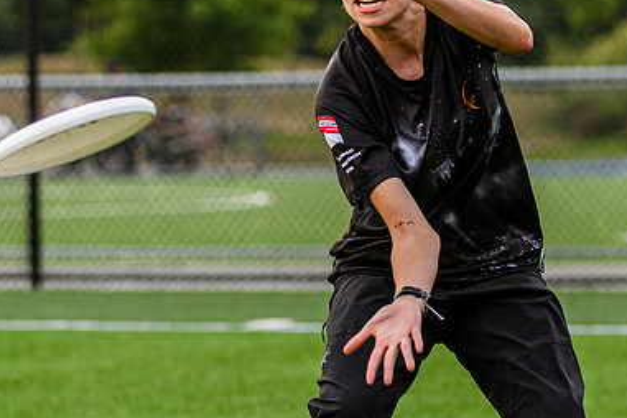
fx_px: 5242
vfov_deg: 4.6
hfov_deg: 6.8
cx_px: 396
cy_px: 79
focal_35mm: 301
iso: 250
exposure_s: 1/1250
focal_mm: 98
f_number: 3.2
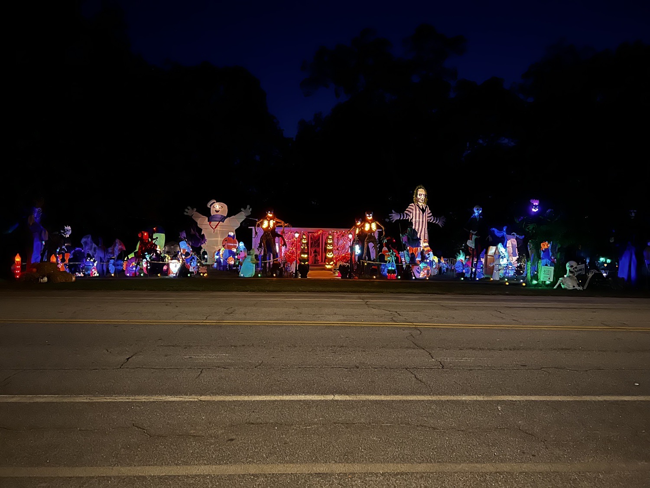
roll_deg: -0.9
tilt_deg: -1.0
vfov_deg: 53.1
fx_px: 488
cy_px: 244
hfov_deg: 67.3
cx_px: 325
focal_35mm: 26
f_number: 1.5
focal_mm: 5.7
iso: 2000
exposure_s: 1/15
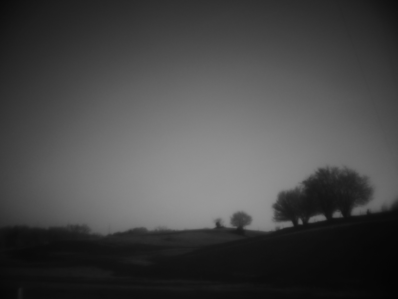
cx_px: 199
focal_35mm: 50
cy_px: 150
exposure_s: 1/10000
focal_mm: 25
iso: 400
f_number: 1.7
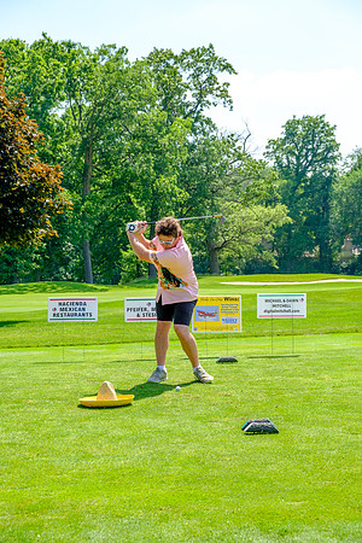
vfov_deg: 31.4
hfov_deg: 21.2
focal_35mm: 64
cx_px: 181
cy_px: 272
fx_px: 965
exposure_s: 1/320
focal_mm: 42.5
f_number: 5.6
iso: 200
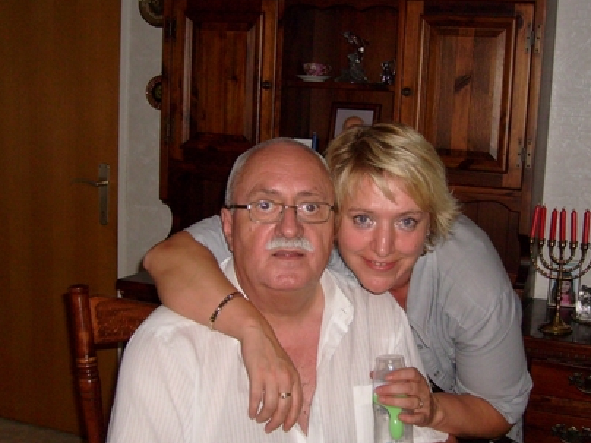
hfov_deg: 36.7
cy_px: 238
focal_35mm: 52
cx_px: 348
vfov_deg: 28.0
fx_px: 888
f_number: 2.8
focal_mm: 5.8
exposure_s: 1/45
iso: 100
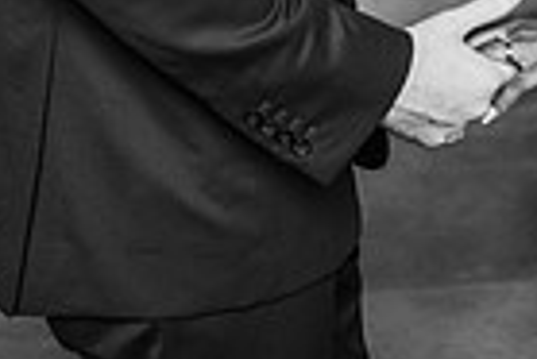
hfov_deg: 13.9
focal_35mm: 146
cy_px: -317
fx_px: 2180
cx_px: 510
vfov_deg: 9.0
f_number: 2.2
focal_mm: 35
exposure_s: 1/200
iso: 800
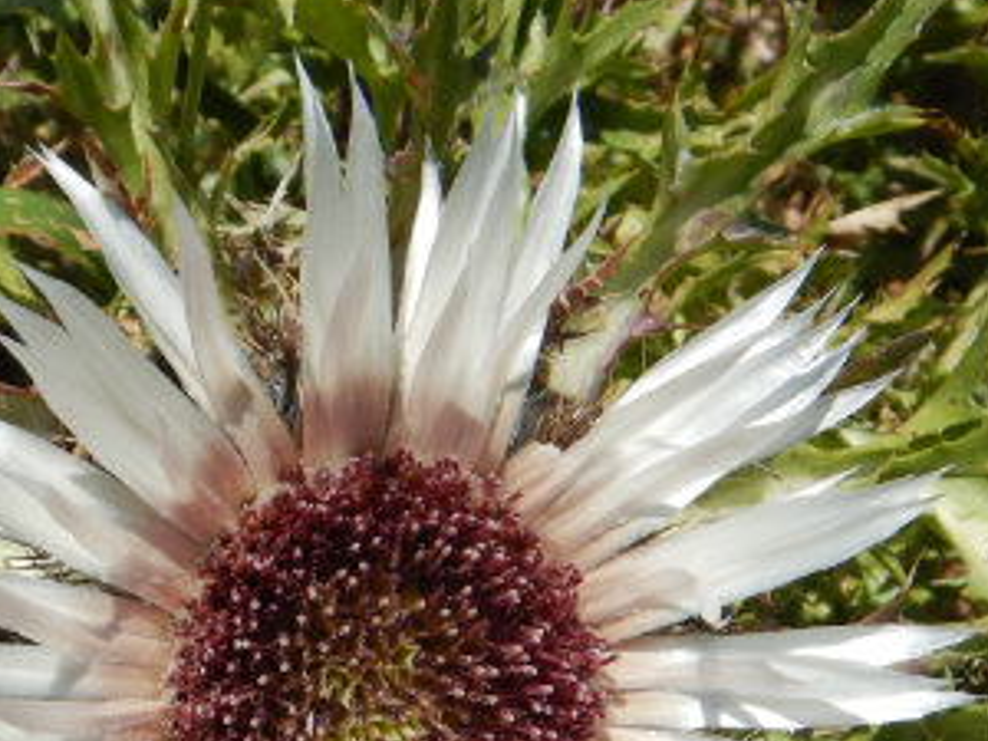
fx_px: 1827
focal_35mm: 64
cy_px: 731
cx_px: 313
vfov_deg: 22.1
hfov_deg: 30.0
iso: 125
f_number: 4.1
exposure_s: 1/1250
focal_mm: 4.3
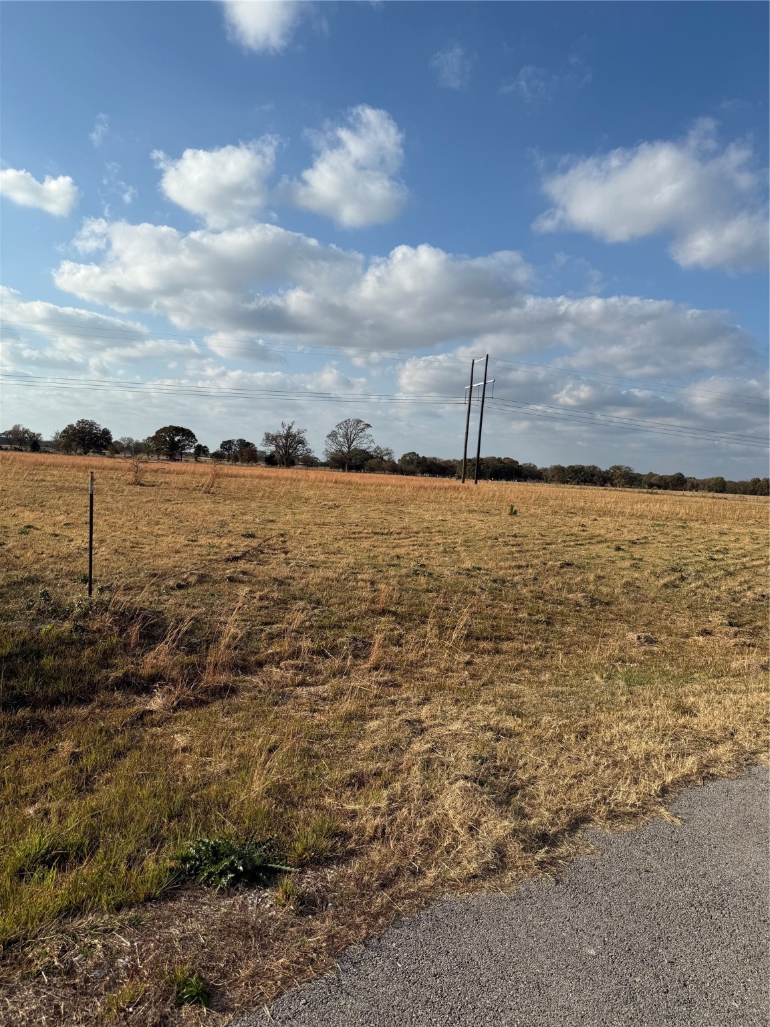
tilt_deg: -1.5
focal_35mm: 24
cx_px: 385
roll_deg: -5.2
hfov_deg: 56.8
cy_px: 514
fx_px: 712
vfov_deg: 71.6
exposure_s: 1/6173
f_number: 1.78
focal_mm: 6.76
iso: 80
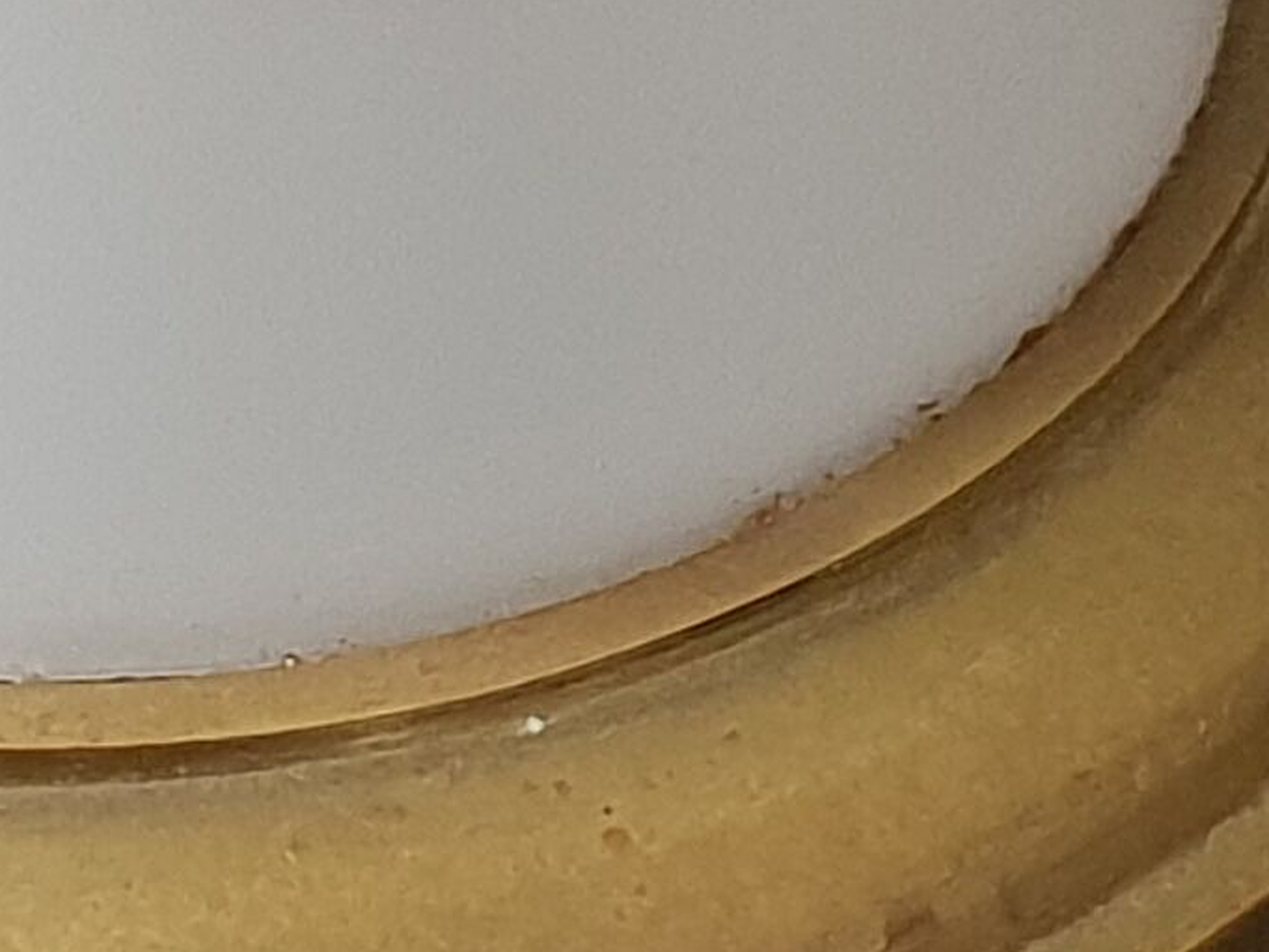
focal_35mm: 154
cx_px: 259
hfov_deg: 12.8
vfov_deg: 9.0
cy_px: -1010
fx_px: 5647
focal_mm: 4.3
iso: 160
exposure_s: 1/50
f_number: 2.4
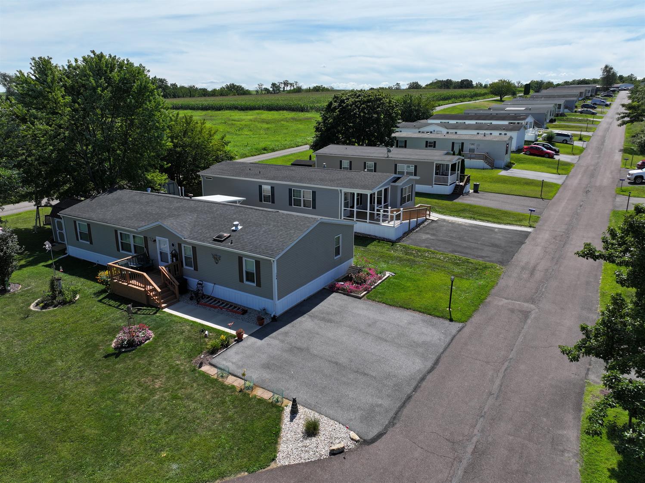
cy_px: 242
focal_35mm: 24
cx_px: 322
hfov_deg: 71.6
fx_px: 447
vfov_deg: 56.8
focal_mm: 12.29
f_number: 2.8
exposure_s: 1/2500
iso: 150
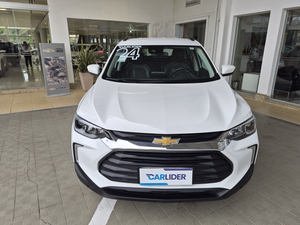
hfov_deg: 73.9
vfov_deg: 58.9
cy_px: 112
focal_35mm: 23
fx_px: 199
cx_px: 150
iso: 32
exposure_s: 1/180
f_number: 1.8
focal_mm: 5.4
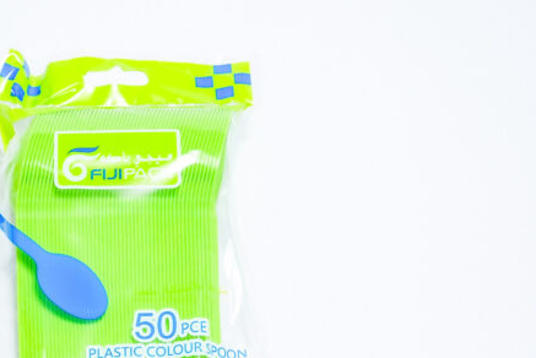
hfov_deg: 18.1
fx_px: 1669
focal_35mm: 112
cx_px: 123
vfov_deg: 12.2
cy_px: 227
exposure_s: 1/200
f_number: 9
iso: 3200
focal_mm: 70
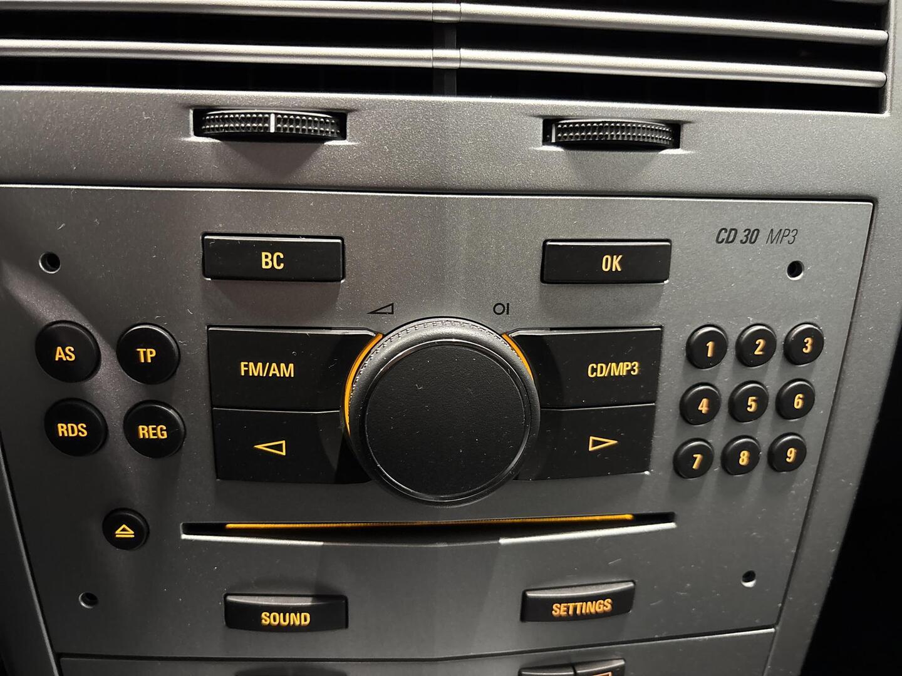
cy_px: 338
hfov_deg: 67.3
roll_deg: -2.0
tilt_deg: -16.6
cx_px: 451
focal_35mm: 26
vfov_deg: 53.1
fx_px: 677
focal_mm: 5.96
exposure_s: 1/25
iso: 640
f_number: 1.6
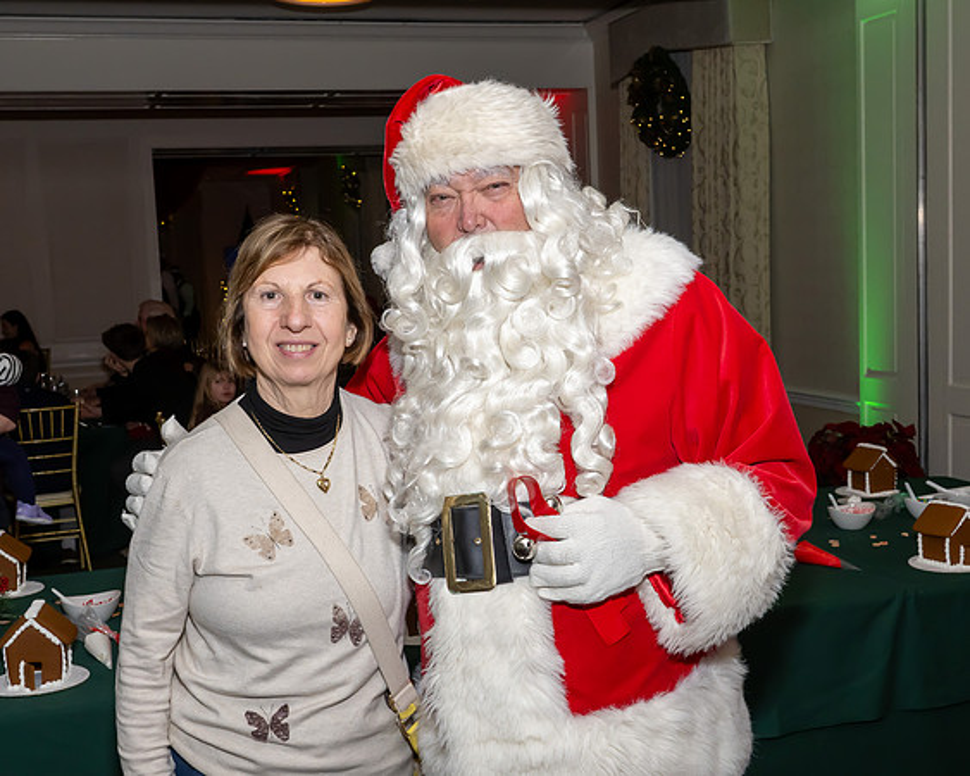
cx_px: 507
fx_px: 1261
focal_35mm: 44
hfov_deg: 42.1
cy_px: 388
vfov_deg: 34.2
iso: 640
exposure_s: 1/250
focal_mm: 26
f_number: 8
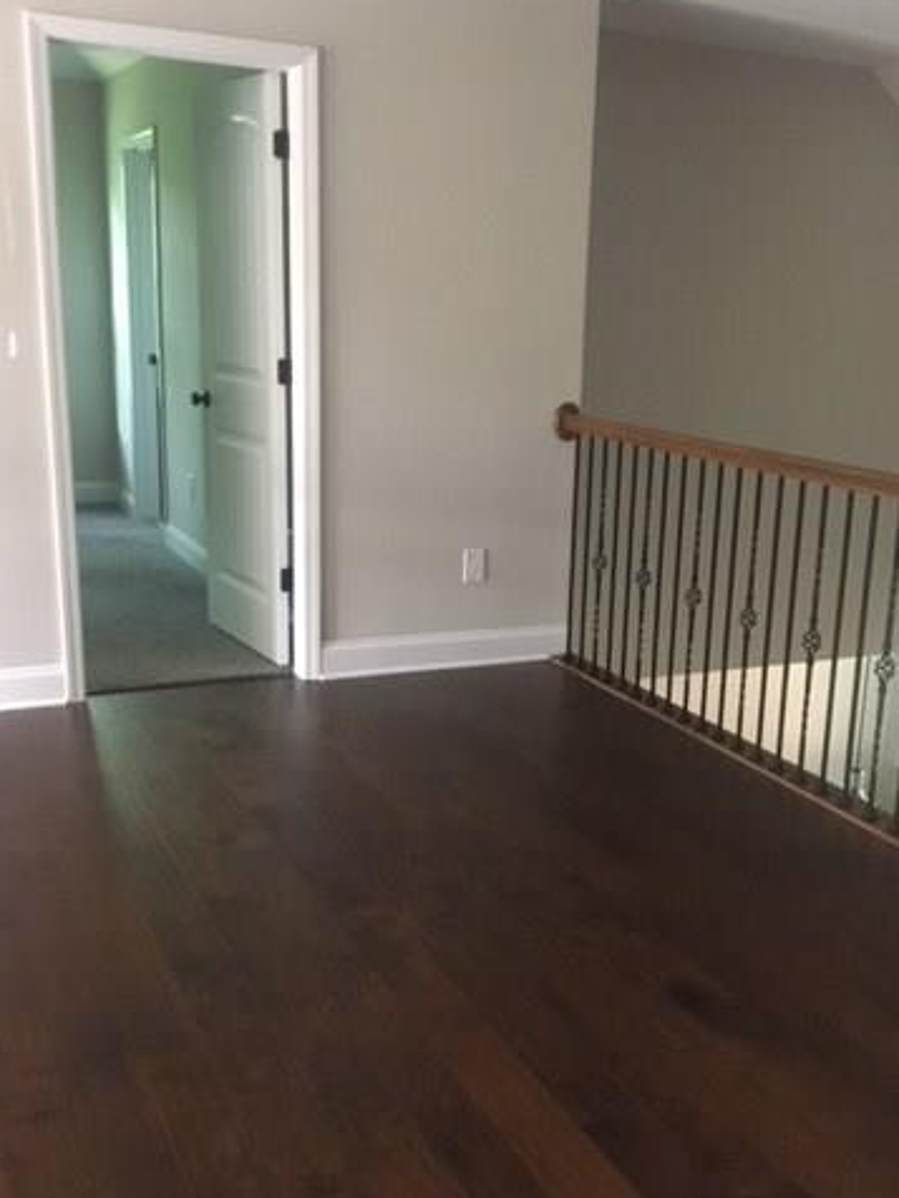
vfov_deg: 47.8
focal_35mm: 39
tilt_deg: -13.8
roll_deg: -2.0
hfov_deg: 36.7
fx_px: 1350
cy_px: 649
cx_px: 539
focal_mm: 4.15
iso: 320
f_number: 2.2
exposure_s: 1/15
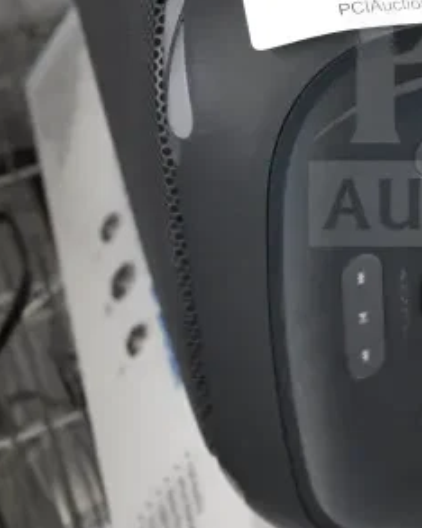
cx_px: 510
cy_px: 104
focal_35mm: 88
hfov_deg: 16.7
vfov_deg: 21.5
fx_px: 1375
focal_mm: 20
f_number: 3.8
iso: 6400
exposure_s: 1/60
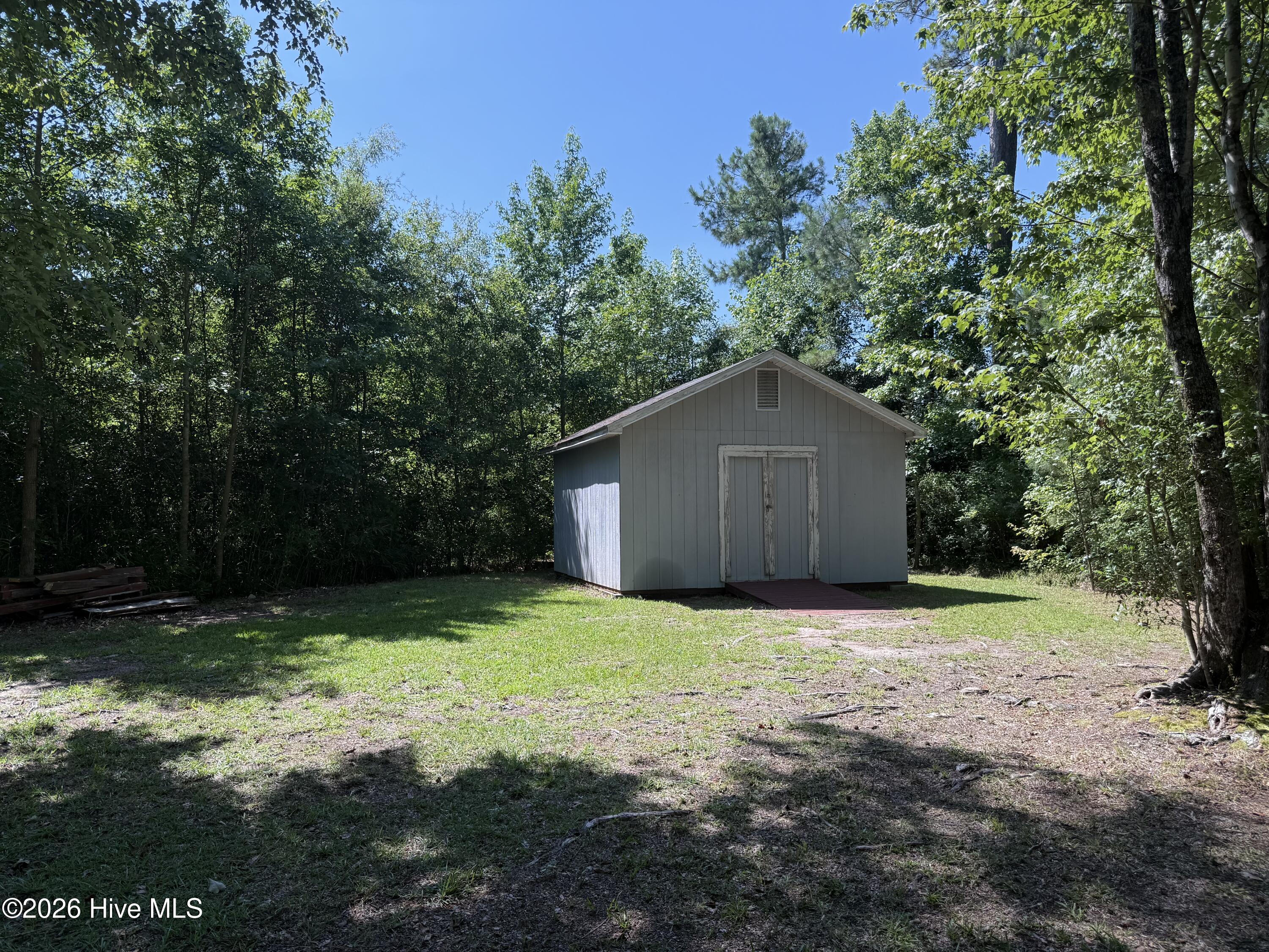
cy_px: 476
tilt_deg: +1.8
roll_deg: +0.6
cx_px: 634
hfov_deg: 71.6
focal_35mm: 24
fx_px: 880
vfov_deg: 56.8
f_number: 1.78
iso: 80
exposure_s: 1/1653
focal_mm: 6.76
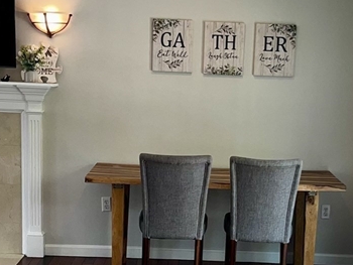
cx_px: 195
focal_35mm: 76
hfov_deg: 25.6
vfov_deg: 19.2
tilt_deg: -12.1
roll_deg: -1.7
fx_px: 776
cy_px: 225
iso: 32
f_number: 1.6
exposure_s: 1/132
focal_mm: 5.1
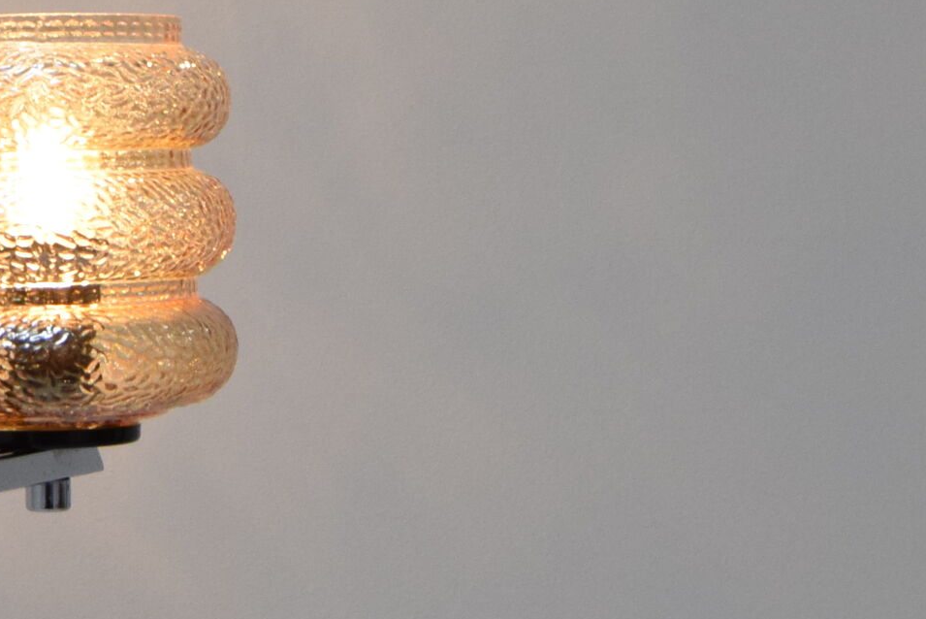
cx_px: -221
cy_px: -127
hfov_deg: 12.2
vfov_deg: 8.3
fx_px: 4235
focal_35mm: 165
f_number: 6.3
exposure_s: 1/160
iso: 1600
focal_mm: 35
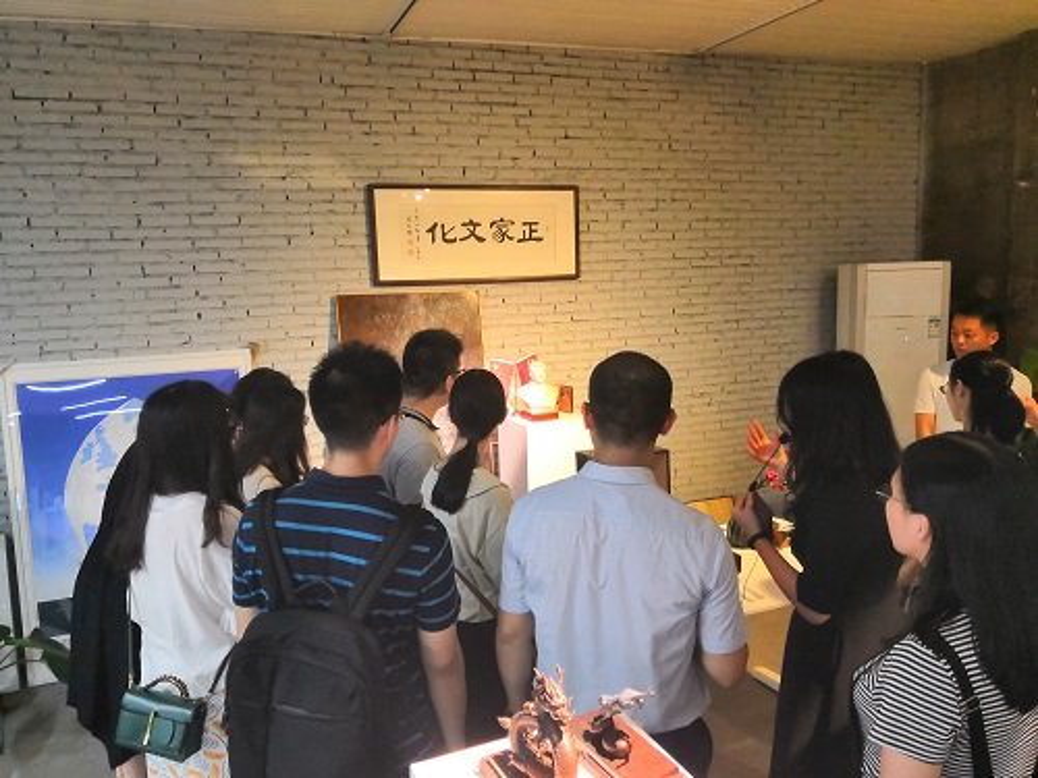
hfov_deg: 65.3
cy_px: 389
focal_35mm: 27
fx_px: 810
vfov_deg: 51.4
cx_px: 519
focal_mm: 3.95
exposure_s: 1/33.3
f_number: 1.8
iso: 500
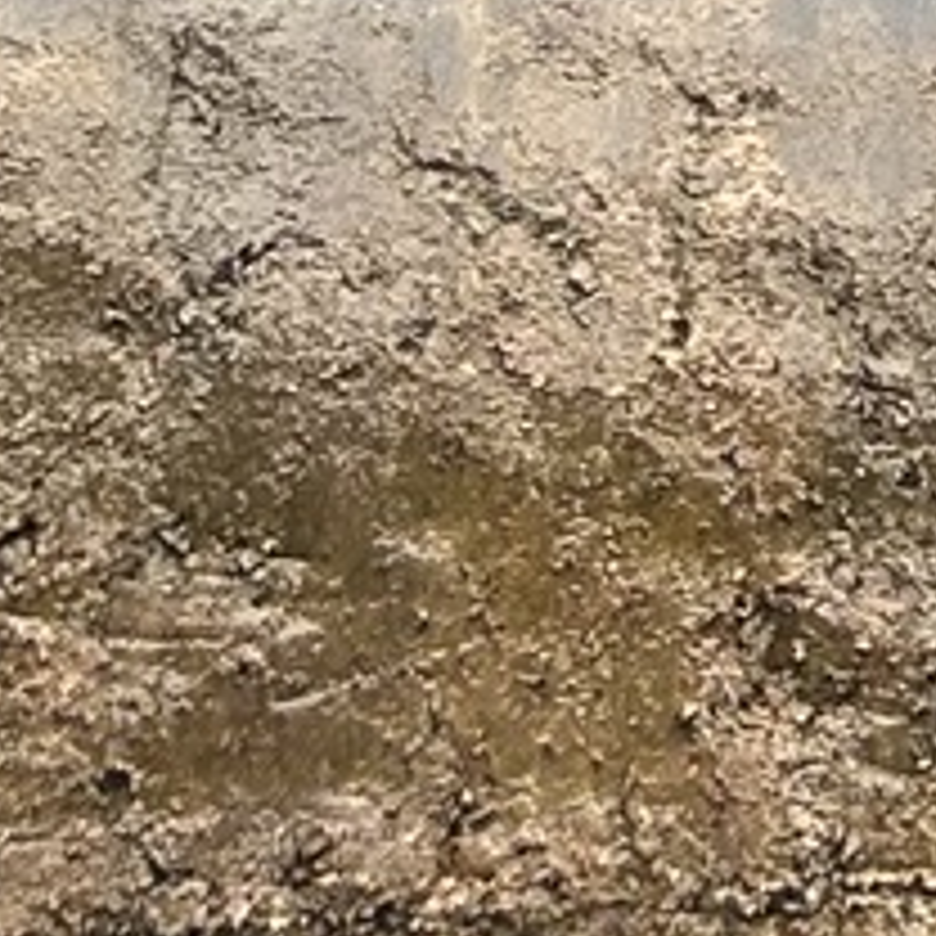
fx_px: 6761
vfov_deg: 6.5
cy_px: -2696
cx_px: 1868
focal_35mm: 221
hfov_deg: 7.6
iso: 32
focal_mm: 5.7
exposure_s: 1/121
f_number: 1.5
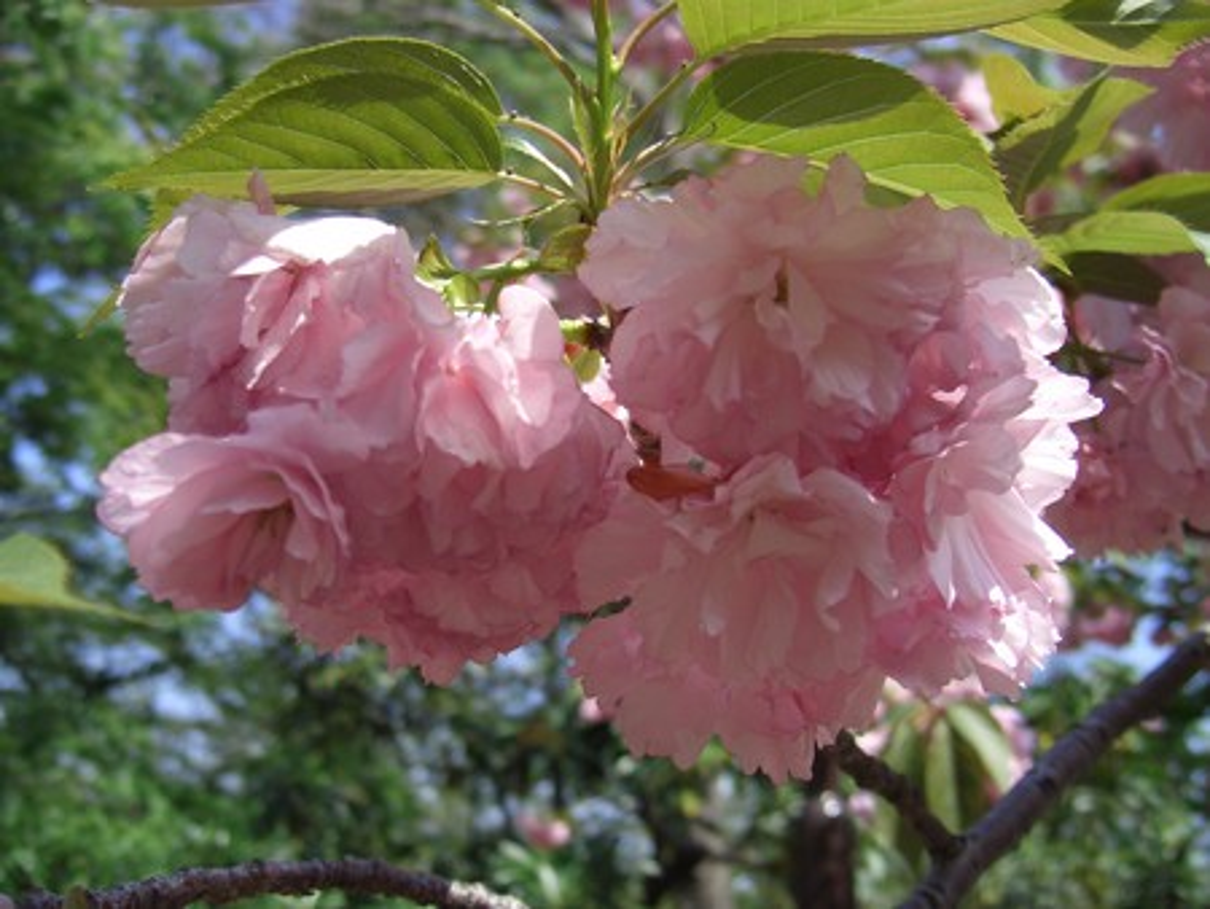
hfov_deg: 47.8
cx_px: 605
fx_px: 1364
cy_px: 454
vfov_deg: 36.9
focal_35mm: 39
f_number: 2.8
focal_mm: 8
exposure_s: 1/640
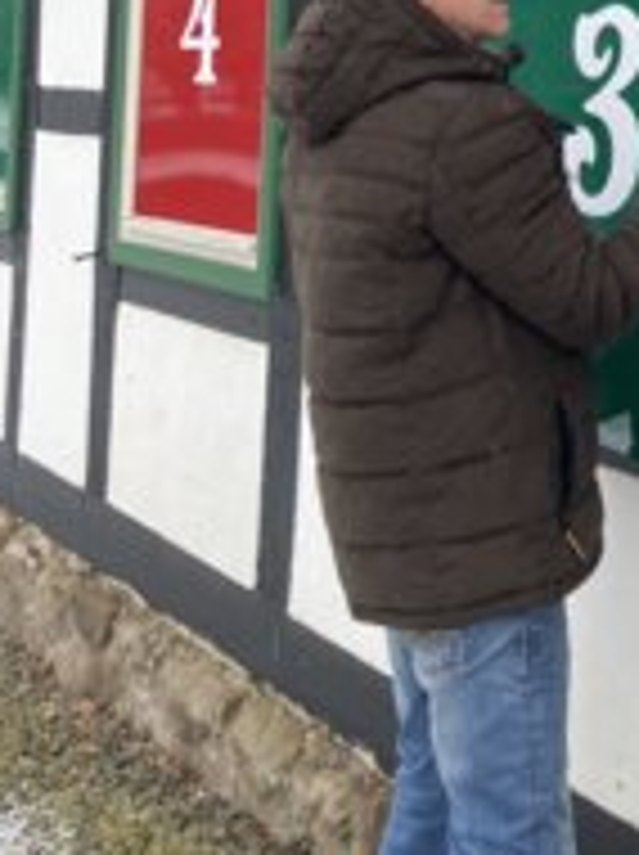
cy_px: 86
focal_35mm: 59
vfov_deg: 31.2
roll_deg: -2.8
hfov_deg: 23.7
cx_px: 644
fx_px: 1455
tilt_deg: +4.4
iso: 20
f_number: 1.8
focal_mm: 3.99
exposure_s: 1/204
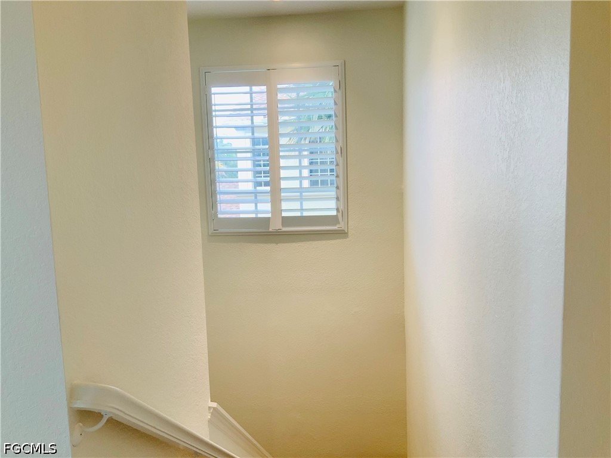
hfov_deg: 61.7
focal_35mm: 29
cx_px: 306
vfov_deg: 48.2
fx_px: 512
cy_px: 229
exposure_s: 1/120
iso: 40
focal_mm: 3
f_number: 1.8
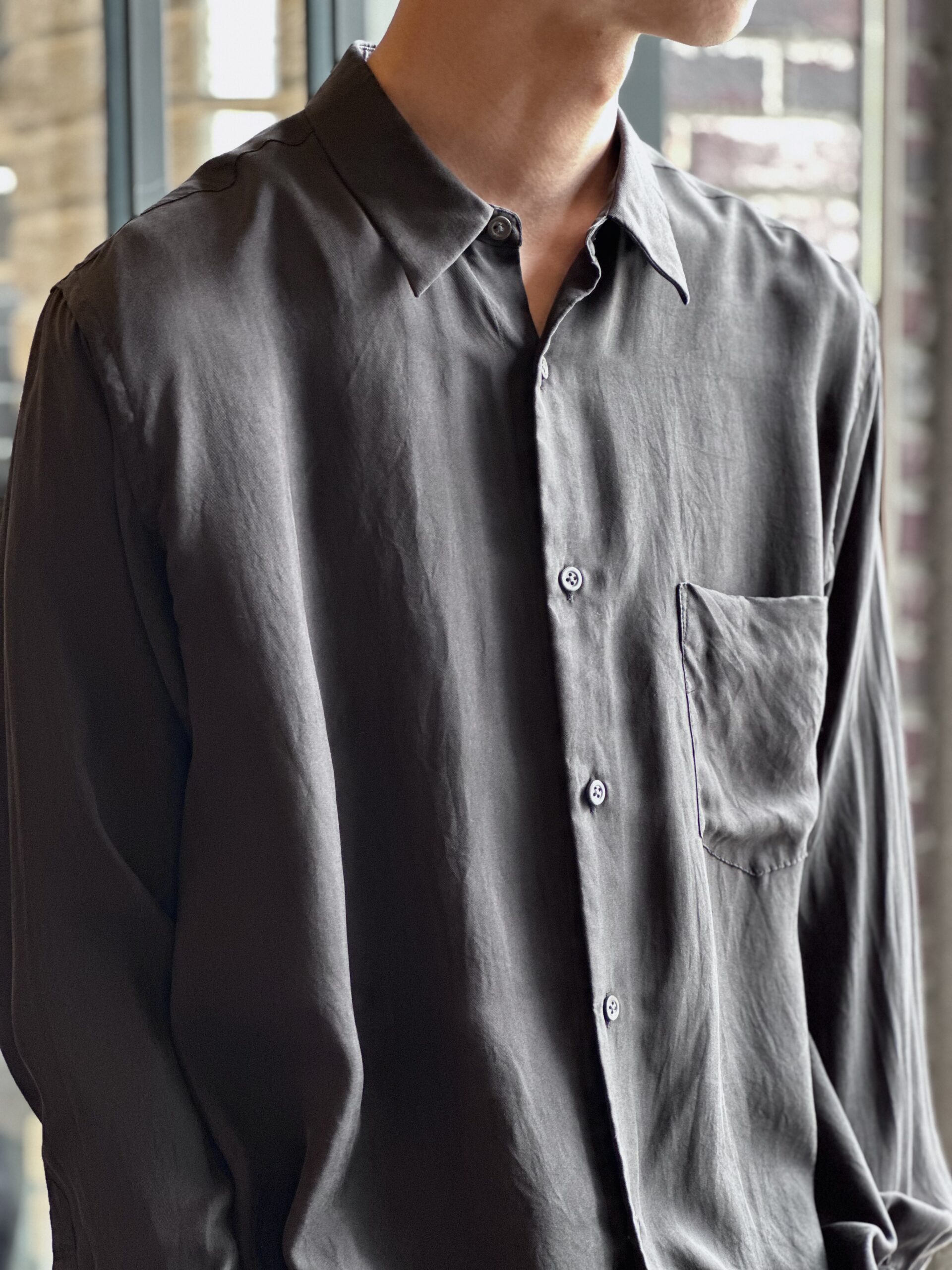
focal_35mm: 77
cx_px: 476
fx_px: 2824
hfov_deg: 19.1
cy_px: 635
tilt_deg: -4.6
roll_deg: +0.5
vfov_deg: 25.3
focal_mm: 9
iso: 250
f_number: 2.8
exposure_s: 1/33
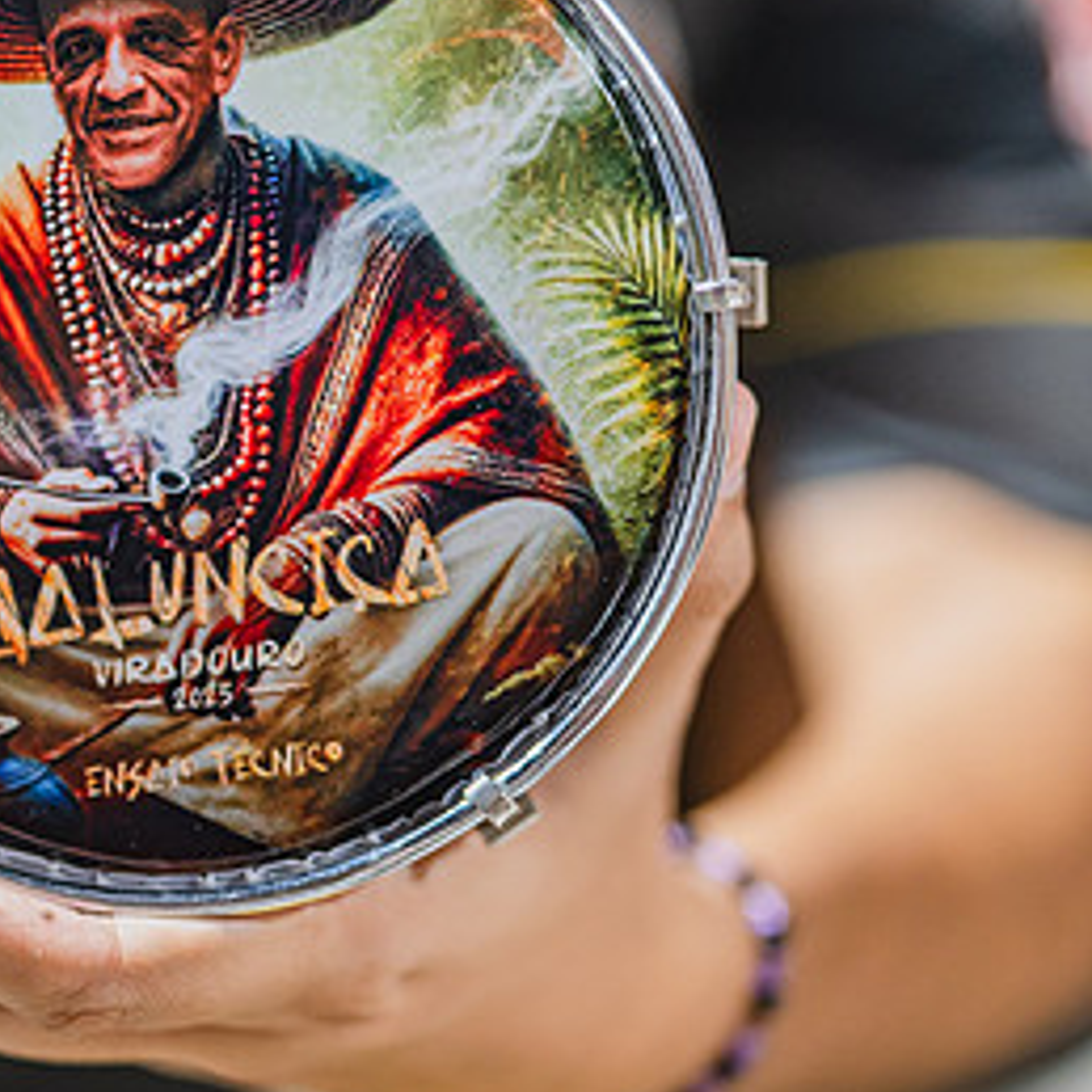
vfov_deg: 18.3
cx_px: -114
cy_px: 415
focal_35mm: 95
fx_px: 3391
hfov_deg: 17.7
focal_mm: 50
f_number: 1.2
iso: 1600
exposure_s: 1/1000
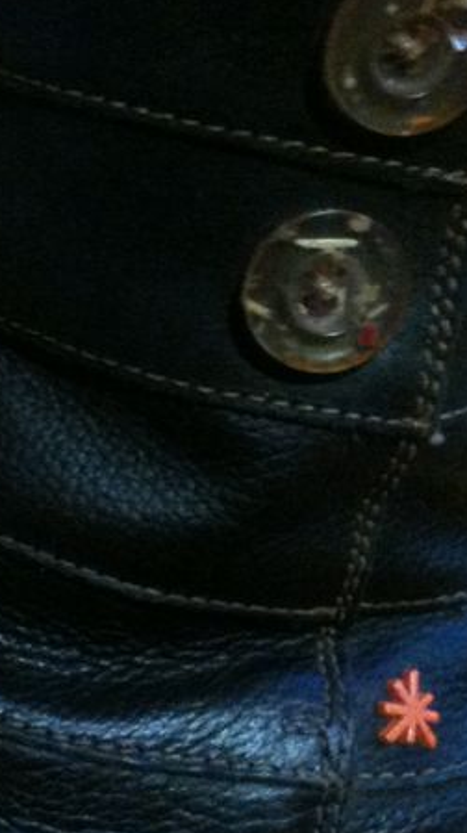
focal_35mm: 85
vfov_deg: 25.0
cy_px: 417
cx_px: -80
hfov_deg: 13.8
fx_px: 1874
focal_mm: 3.85
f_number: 2.8
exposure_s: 1/15
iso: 500
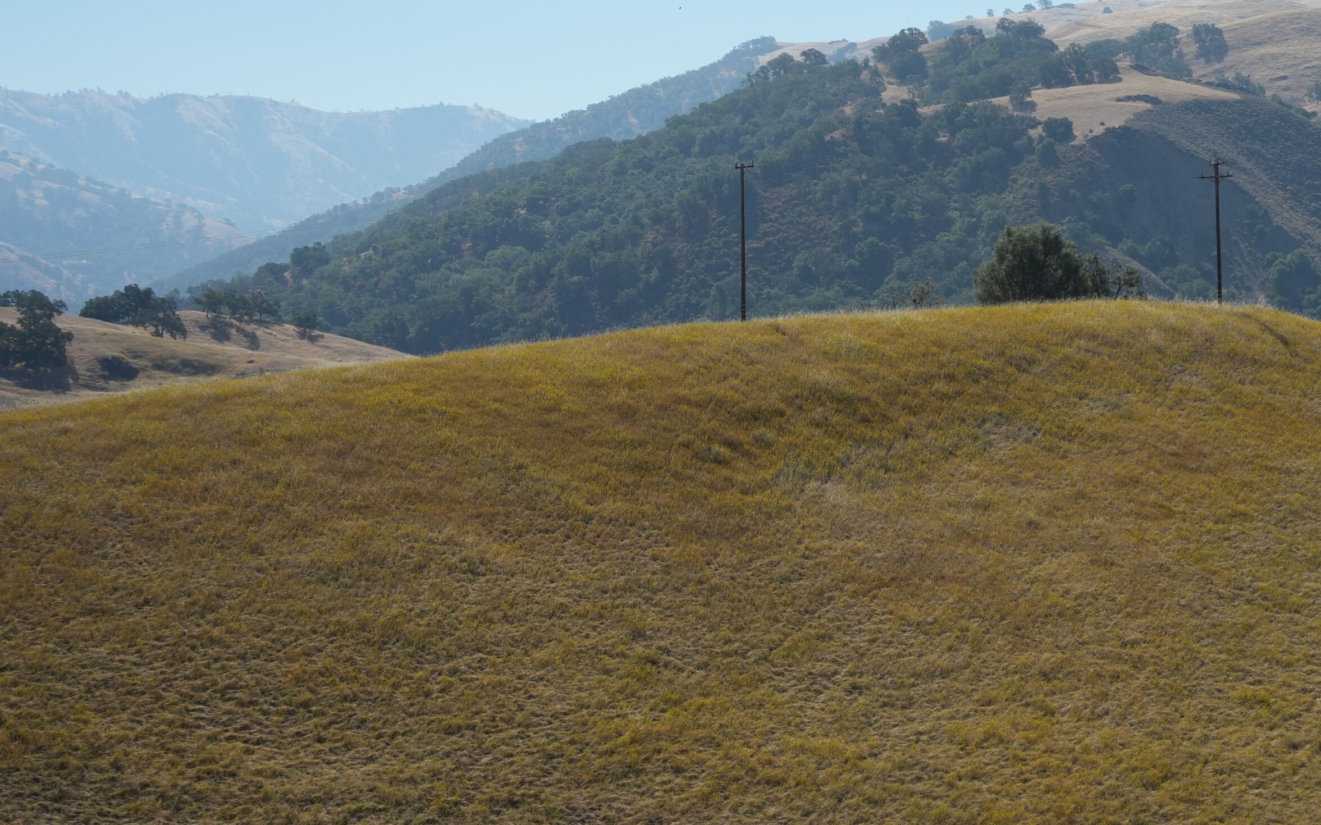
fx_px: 4716
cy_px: 326
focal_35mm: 131
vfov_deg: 10.0
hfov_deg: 15.9
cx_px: 1029
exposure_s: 1/2500
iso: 320
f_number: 5
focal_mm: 70
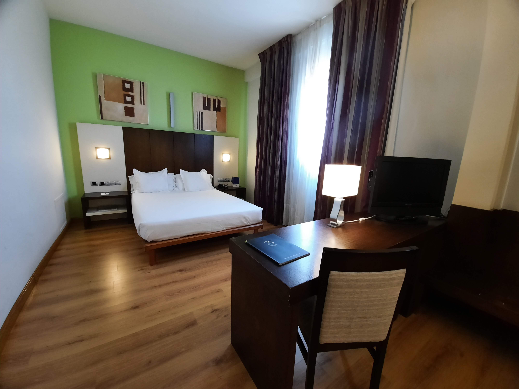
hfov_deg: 106.2
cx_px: 260
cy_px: 194
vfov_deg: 89.9
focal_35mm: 13
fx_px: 195
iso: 250
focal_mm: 1.74
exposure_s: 1/25
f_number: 2.2
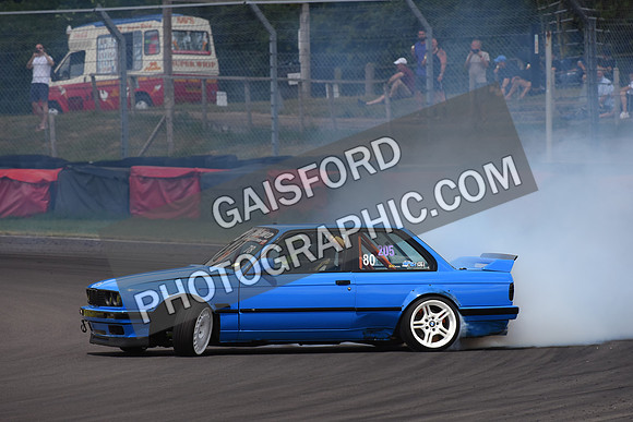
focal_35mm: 400
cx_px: 316
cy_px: 211
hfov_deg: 5.2
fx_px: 7035
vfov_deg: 3.4
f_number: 8
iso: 1250
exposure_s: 1/1000
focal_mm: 400
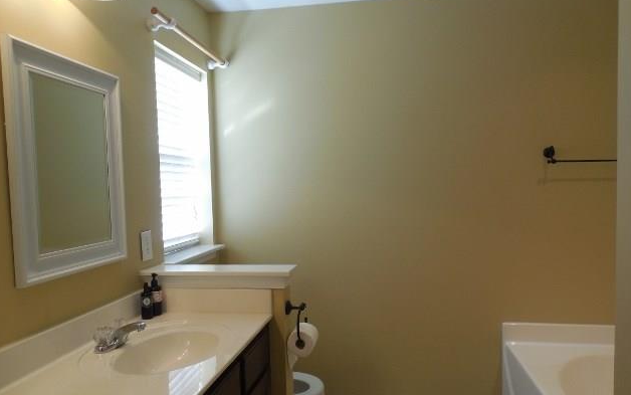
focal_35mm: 27
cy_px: 218
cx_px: 311
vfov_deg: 46.0
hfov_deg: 68.4
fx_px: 464
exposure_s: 1/30
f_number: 3.3
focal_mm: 4.5
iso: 140
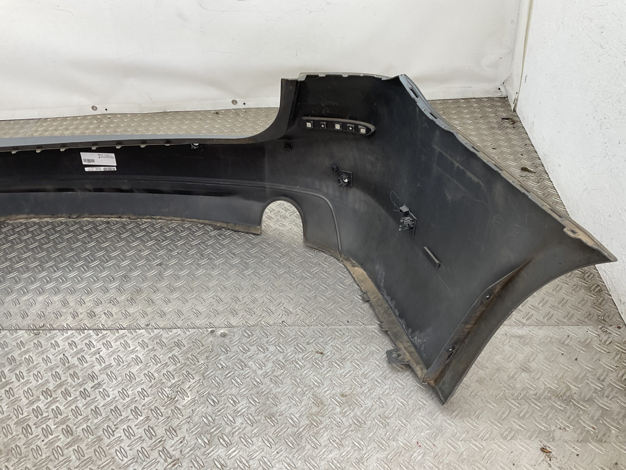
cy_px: 235
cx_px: 313
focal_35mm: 29
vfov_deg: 48.2
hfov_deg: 61.7
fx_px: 524
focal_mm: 3
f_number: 1.8
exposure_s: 1/100
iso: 25
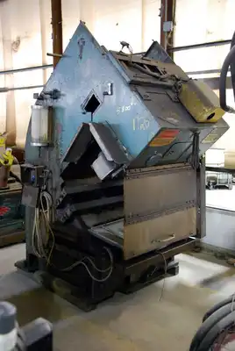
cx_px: 118
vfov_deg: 49.5
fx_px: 381
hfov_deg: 34.3
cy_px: 176
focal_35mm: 39
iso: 1600
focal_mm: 26
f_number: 4
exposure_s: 1/5
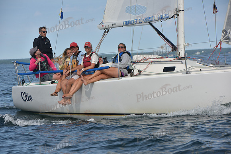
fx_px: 1284
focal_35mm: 200
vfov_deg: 6.9
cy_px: 77
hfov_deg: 10.3
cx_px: 116
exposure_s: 1/1000
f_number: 10
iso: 320
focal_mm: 200
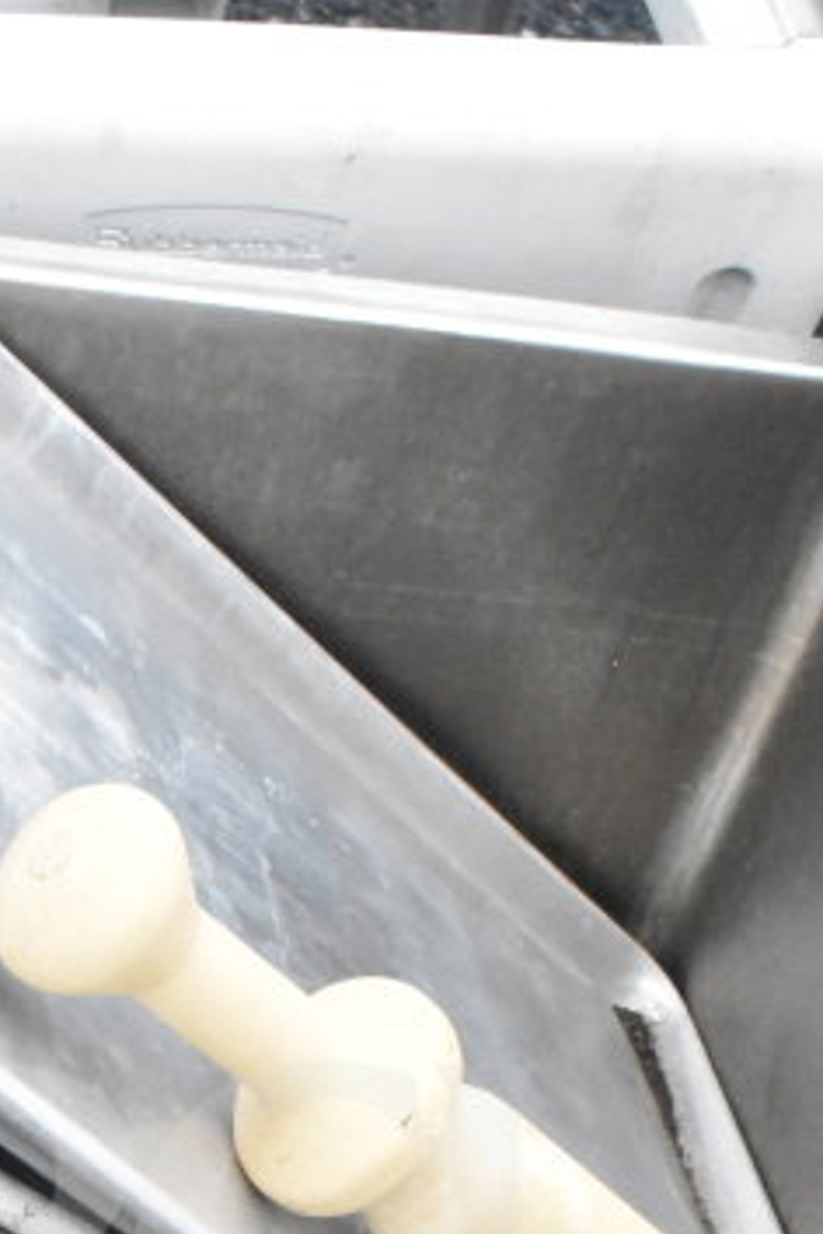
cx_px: 220
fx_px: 3189
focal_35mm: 93
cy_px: 1340
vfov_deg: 20.9
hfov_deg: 14.7
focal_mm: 24
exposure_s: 1/800
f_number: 14
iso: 6400
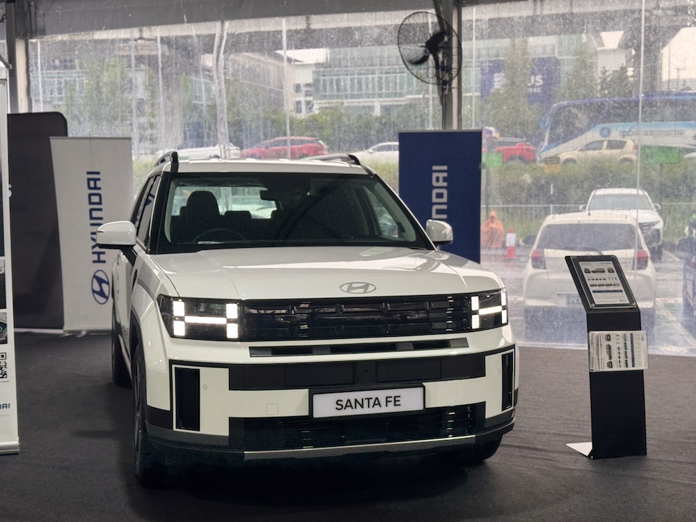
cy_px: 261
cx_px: 348
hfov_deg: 39.7
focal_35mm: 48
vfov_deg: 30.3
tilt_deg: -5.3
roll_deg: +1.0
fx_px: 965
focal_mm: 6.76
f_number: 1.78
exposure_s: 1/126
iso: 50
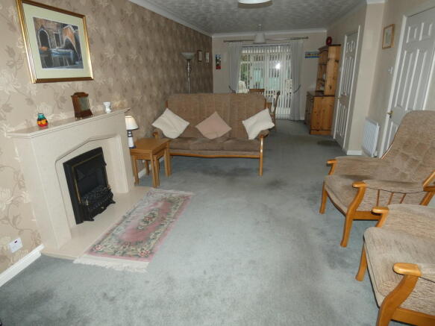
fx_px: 251
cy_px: 163
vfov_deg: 66.0
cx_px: 218
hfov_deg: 81.8
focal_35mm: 20
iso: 100
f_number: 2.8
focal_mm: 3.6
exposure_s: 1/60
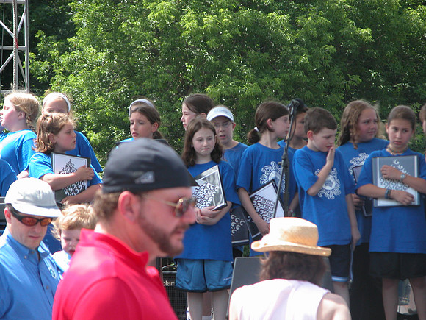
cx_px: 213
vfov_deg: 6.1
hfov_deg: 8.2
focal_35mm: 242
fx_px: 2978
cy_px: 160
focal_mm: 61.5
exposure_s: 1/147
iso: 100
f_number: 4.2
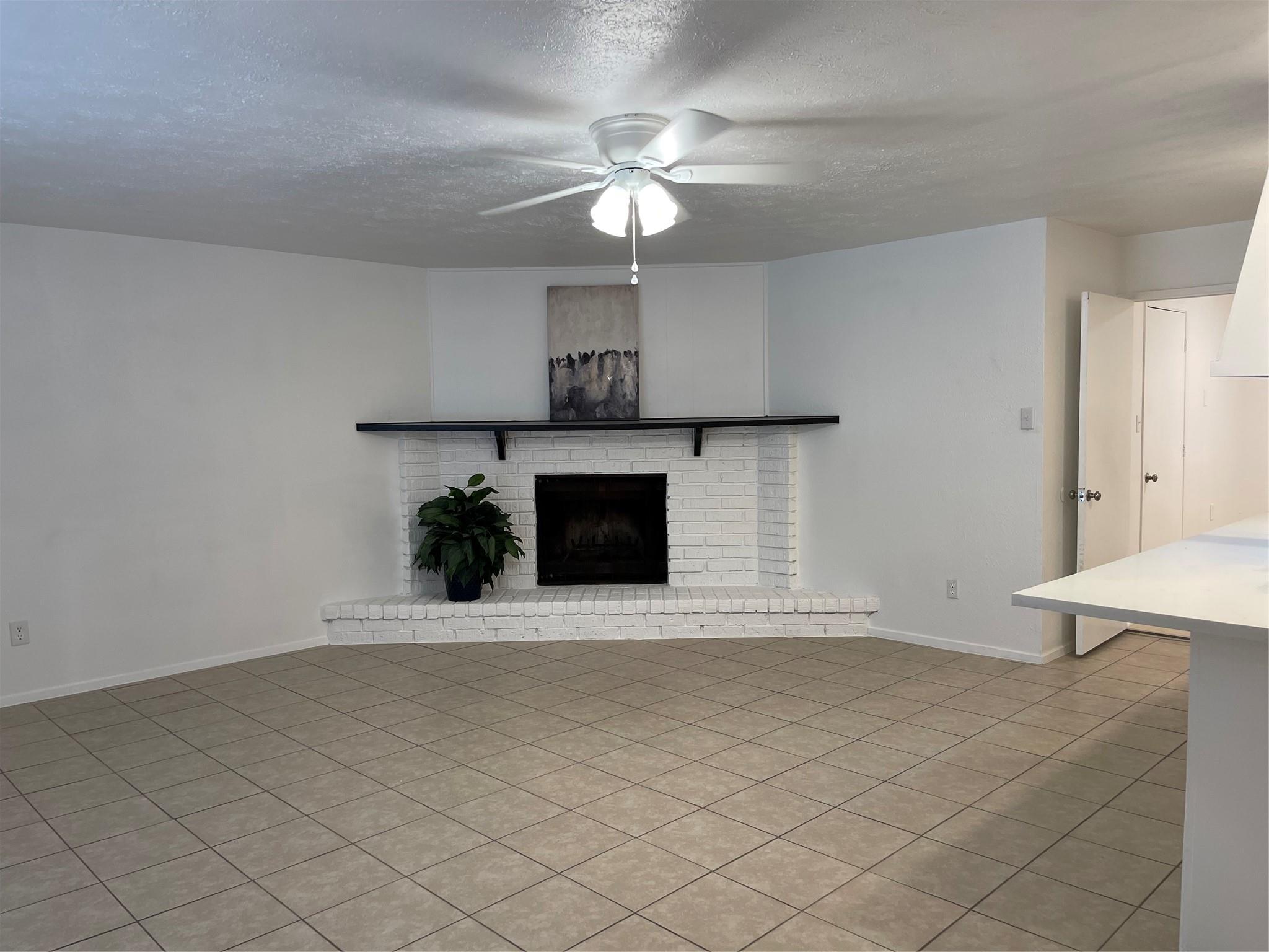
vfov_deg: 54.9
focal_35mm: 25
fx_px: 916
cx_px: 634
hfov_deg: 69.4
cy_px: 476
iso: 80
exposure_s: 1/60
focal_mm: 5.1
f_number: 1.6
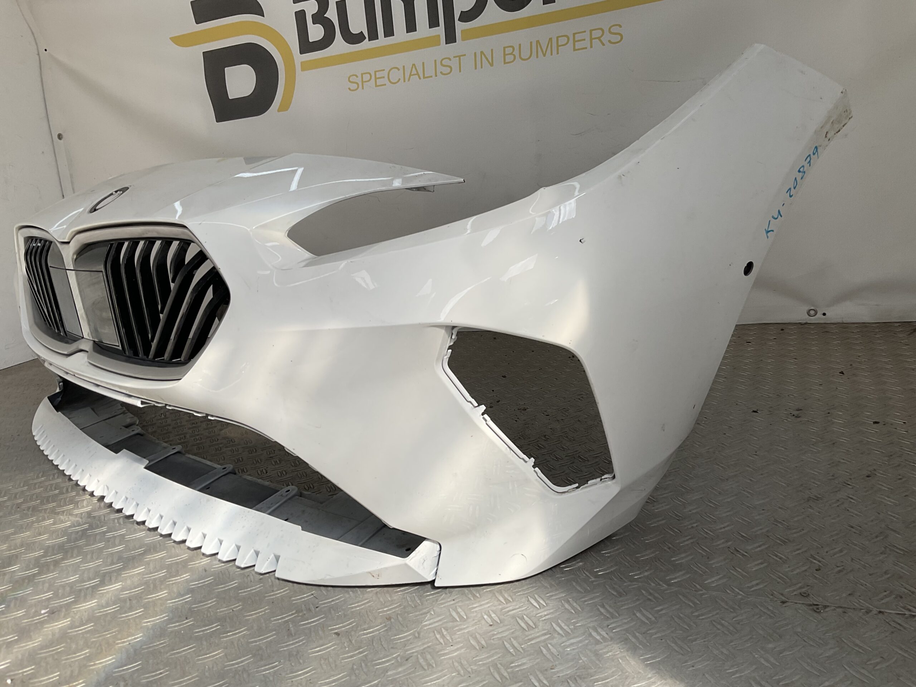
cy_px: 344
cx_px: 458
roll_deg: +6.0
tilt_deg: -16.1
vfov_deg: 48.2
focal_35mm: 29
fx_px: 767
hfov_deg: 61.7
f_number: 1.8
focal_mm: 3
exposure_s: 1/1377
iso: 16
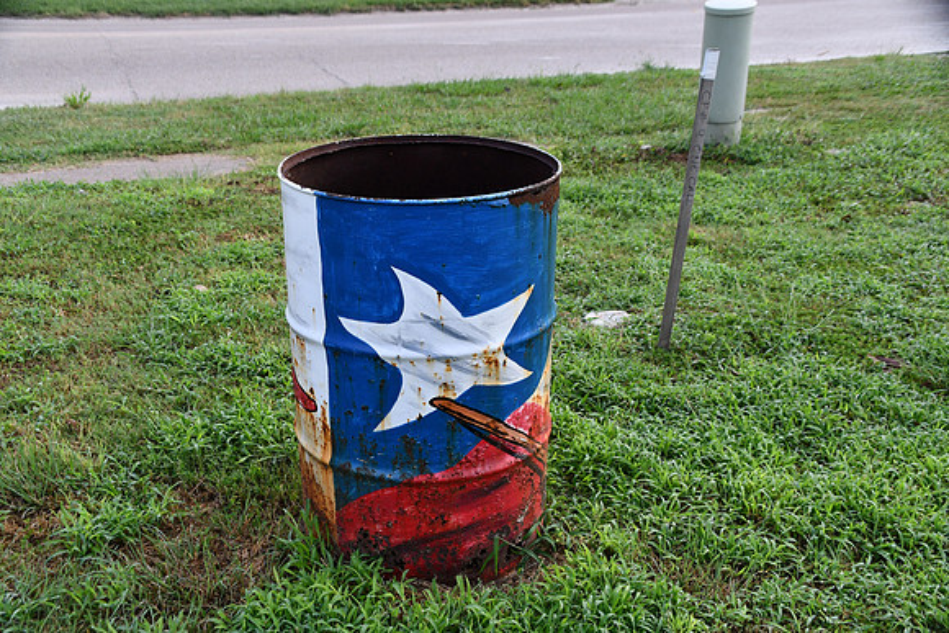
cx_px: 474
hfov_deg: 49.5
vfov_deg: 34.2
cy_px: 316
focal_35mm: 39
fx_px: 1028
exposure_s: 1/250
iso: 360
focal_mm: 26
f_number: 5.6
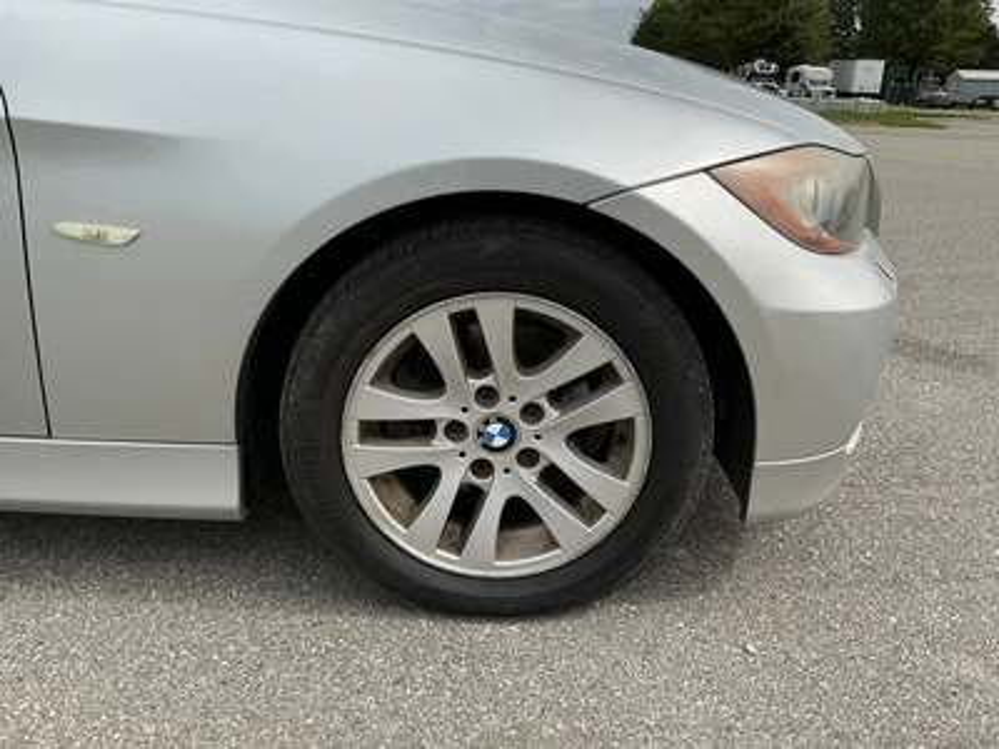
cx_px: 500
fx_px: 808
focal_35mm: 28
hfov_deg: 63.4
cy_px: 374
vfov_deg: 49.7
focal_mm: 3
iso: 25
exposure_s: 1/2227
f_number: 1.8
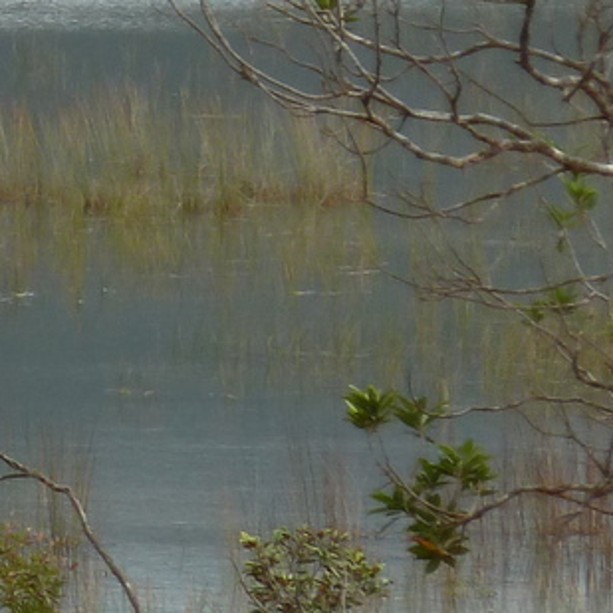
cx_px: -760
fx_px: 16669
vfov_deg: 2.1
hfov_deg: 2.1
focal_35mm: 832
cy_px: -159
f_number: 4.5
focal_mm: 29.9
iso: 80
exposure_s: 1/250
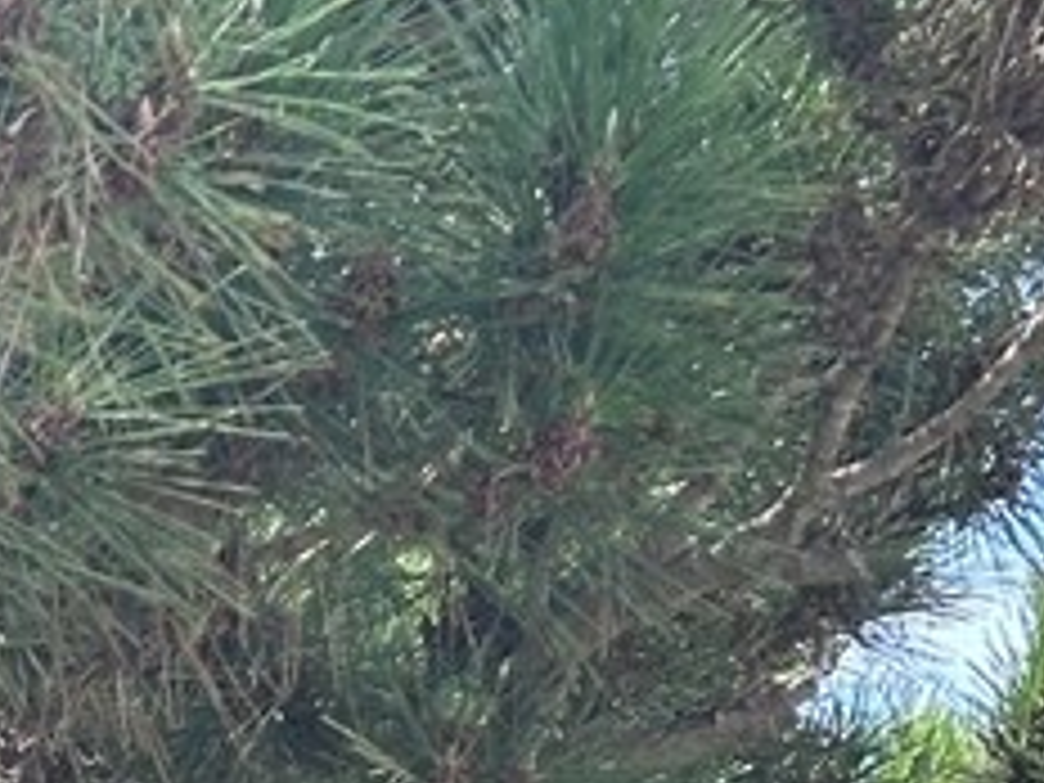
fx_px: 6394
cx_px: -706
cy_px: 1665
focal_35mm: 212
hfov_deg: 9.0
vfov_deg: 6.7
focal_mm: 6.86
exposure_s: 1/1050
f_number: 1.78
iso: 64
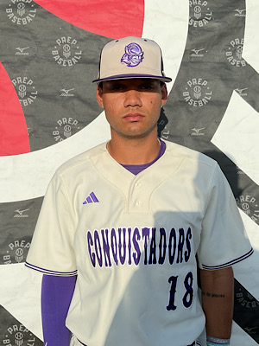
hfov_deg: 48.2
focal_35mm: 29
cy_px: 173
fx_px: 289
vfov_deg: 61.7
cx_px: 130
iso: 16
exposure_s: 1/2801
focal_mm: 3
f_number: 1.8
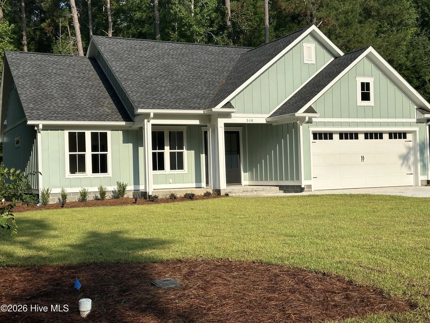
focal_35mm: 48
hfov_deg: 39.7
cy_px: 162
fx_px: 596
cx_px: 215
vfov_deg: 30.3
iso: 64
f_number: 1.78
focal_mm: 6.86
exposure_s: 1/4367
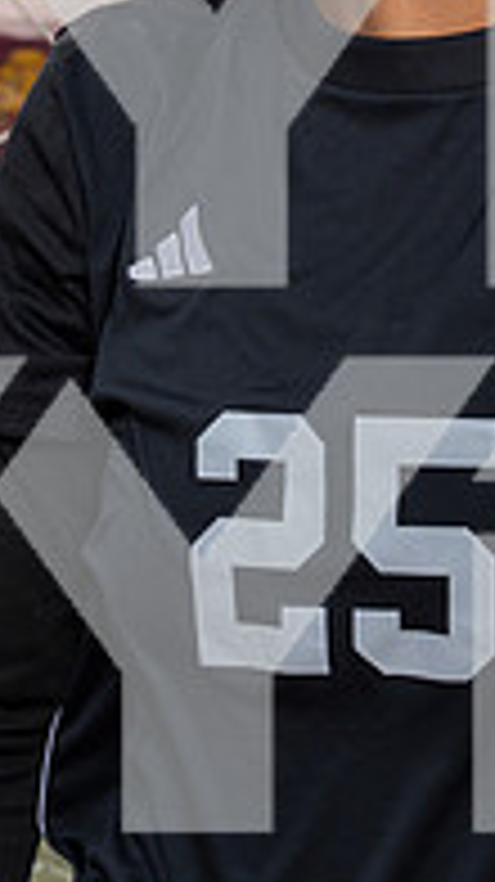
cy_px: 52
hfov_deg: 6.3
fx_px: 4488
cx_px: 400
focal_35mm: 192
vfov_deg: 11.1
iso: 100
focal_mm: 62
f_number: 9
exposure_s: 1/200
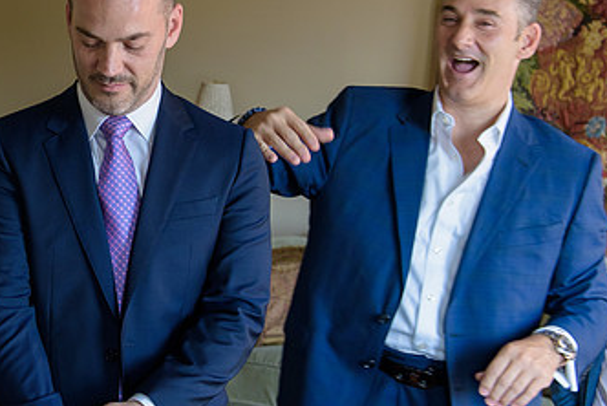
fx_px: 1232
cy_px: 164
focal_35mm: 73
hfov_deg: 26.7
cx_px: 50
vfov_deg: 18.7
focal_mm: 35
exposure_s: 1/125
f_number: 3.2
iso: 640
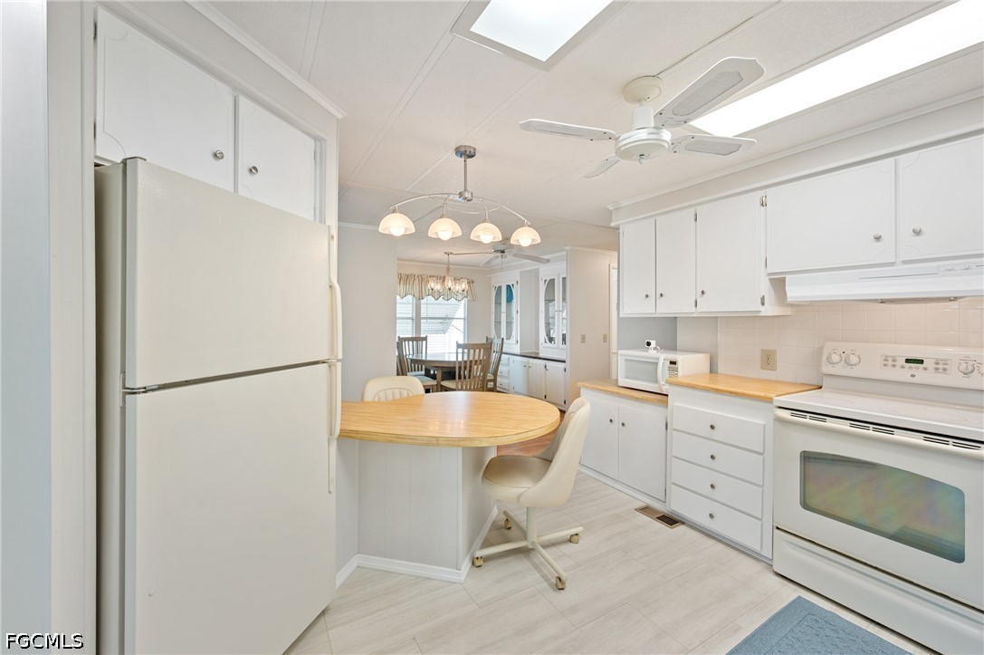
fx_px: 382
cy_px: 328
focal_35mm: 14
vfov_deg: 81.1
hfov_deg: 104.3
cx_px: 492
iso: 100
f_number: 8
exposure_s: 1/1.67
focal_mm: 14
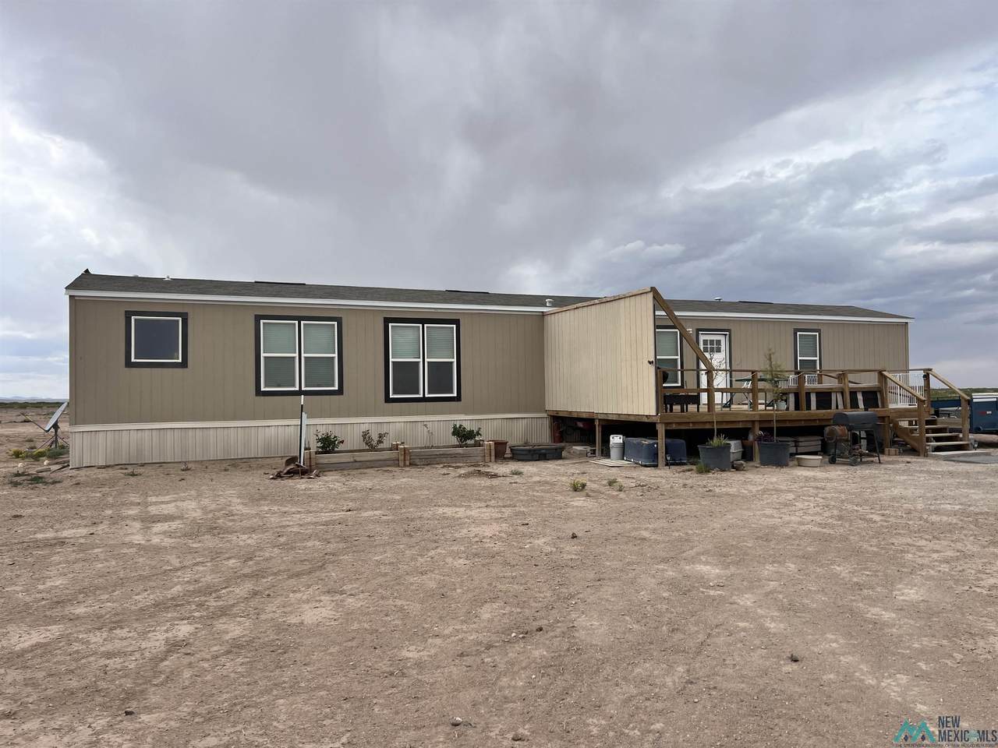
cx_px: 499
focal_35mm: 26
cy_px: 374
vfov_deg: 53.1
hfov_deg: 67.3
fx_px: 750
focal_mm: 5.7
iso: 50
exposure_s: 1/5319
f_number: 1.5
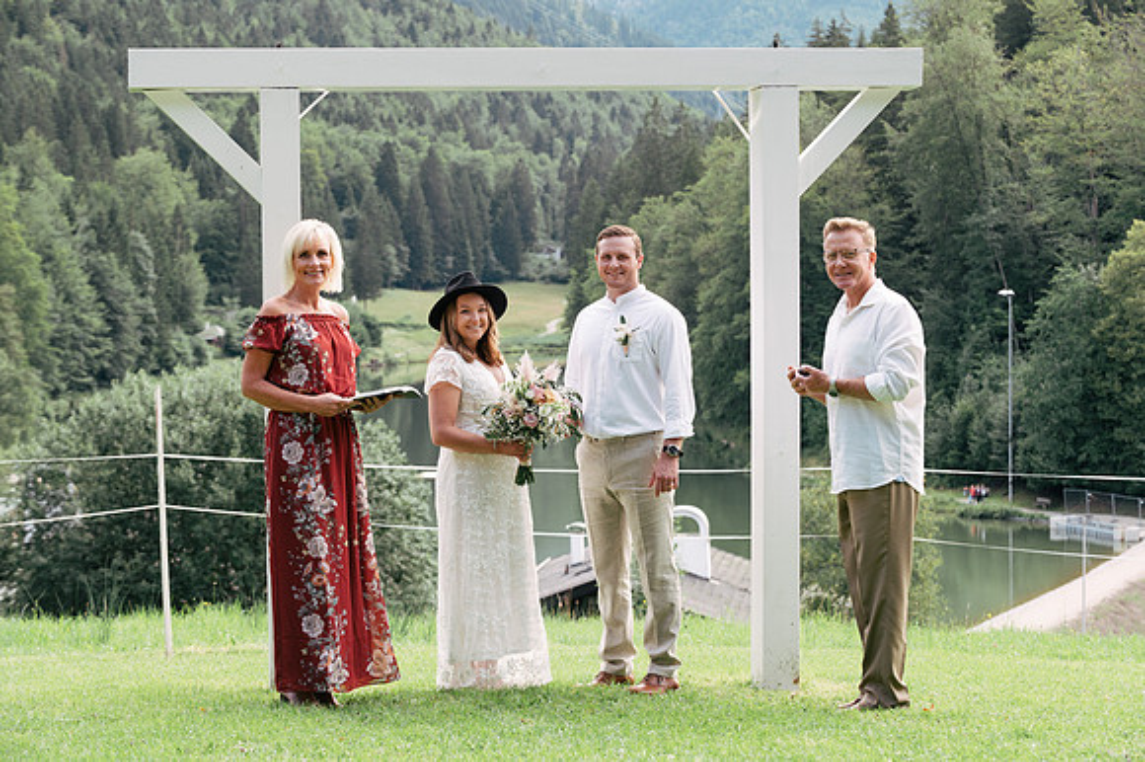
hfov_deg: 24.3
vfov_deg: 16.3
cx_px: 572
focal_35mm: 84
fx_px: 2658
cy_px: 381
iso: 500
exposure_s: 1/250
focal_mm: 80
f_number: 5.6
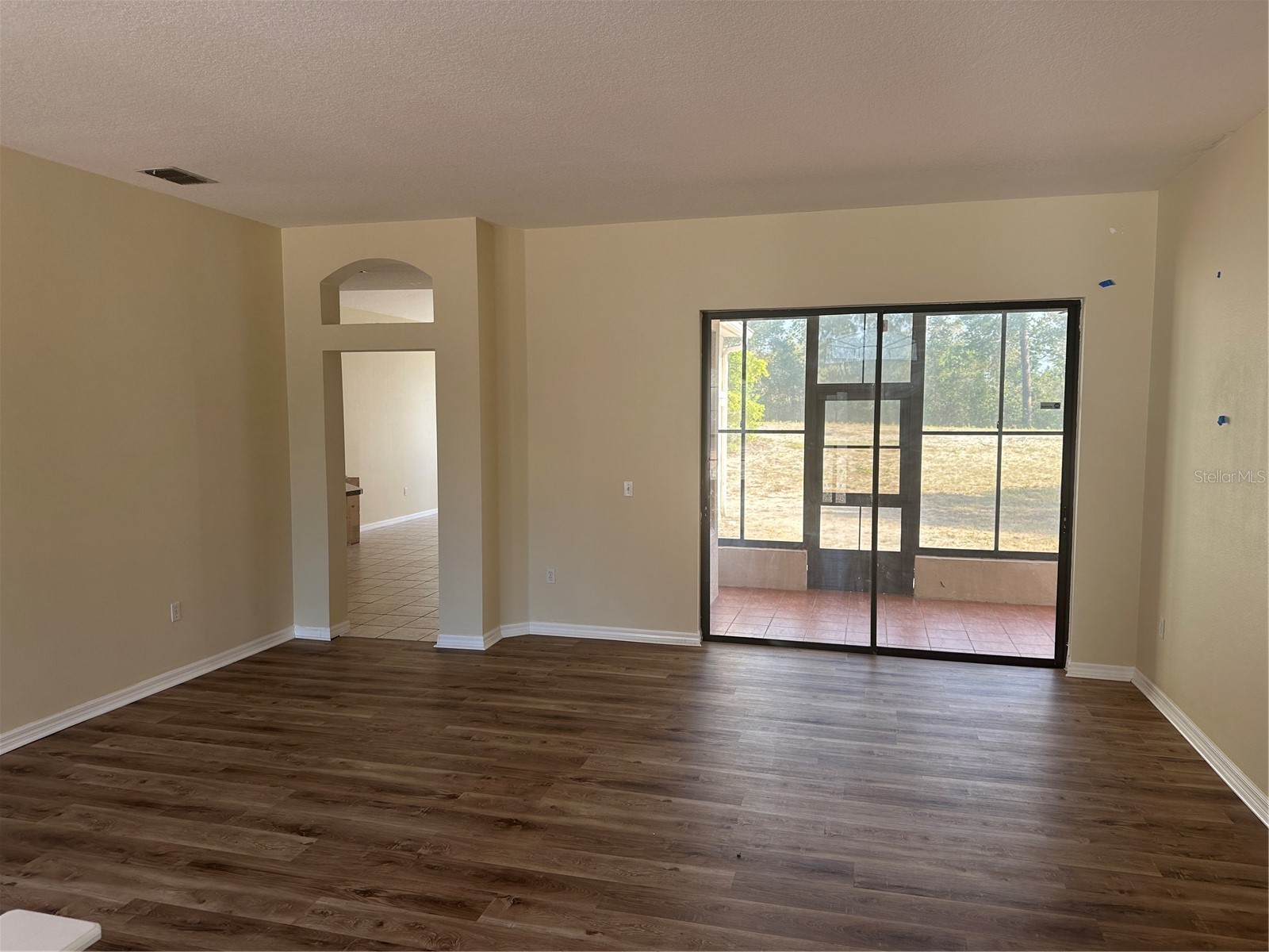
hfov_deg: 71.6
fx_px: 880
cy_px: 476
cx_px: 634
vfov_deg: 56.8
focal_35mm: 24
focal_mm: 6.86
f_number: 1.78
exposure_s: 1/121
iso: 100
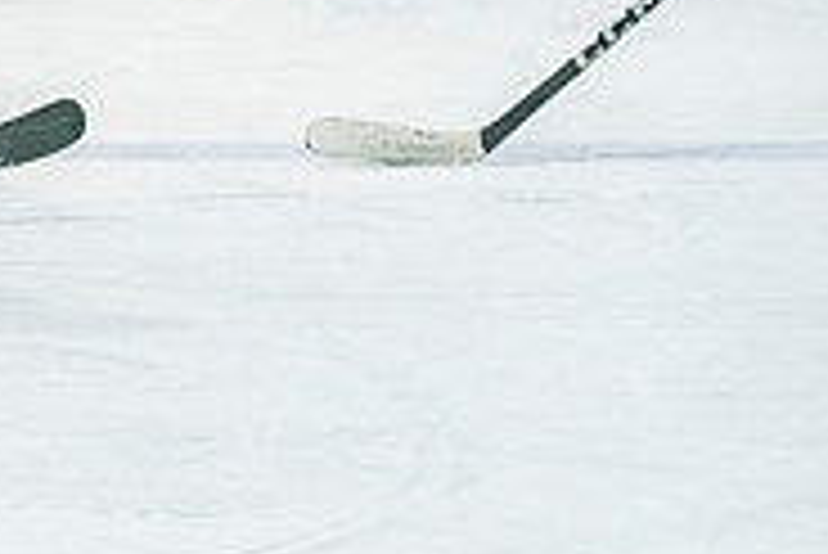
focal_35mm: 561
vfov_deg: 2.5
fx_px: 12913
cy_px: 12
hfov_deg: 3.6
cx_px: -952
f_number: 3.2
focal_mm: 105
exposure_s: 1/640
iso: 400
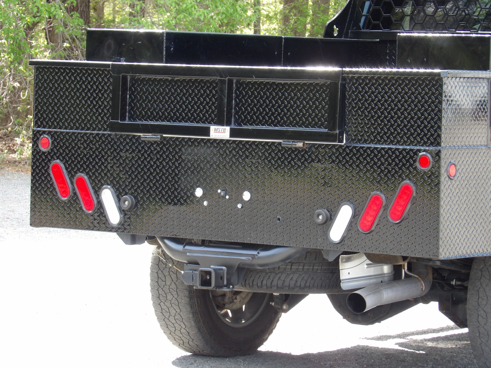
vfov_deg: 8.8
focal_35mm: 169
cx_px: 246
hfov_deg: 11.7
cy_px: 184
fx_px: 2397
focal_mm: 30.2
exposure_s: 1/100
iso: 183
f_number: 4.4
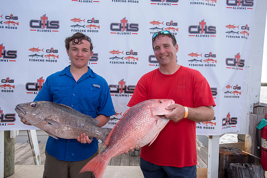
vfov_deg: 49.6
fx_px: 193
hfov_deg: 69.4
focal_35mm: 26
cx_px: 134
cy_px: 89
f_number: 4.5
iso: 250
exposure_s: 1/400
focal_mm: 26
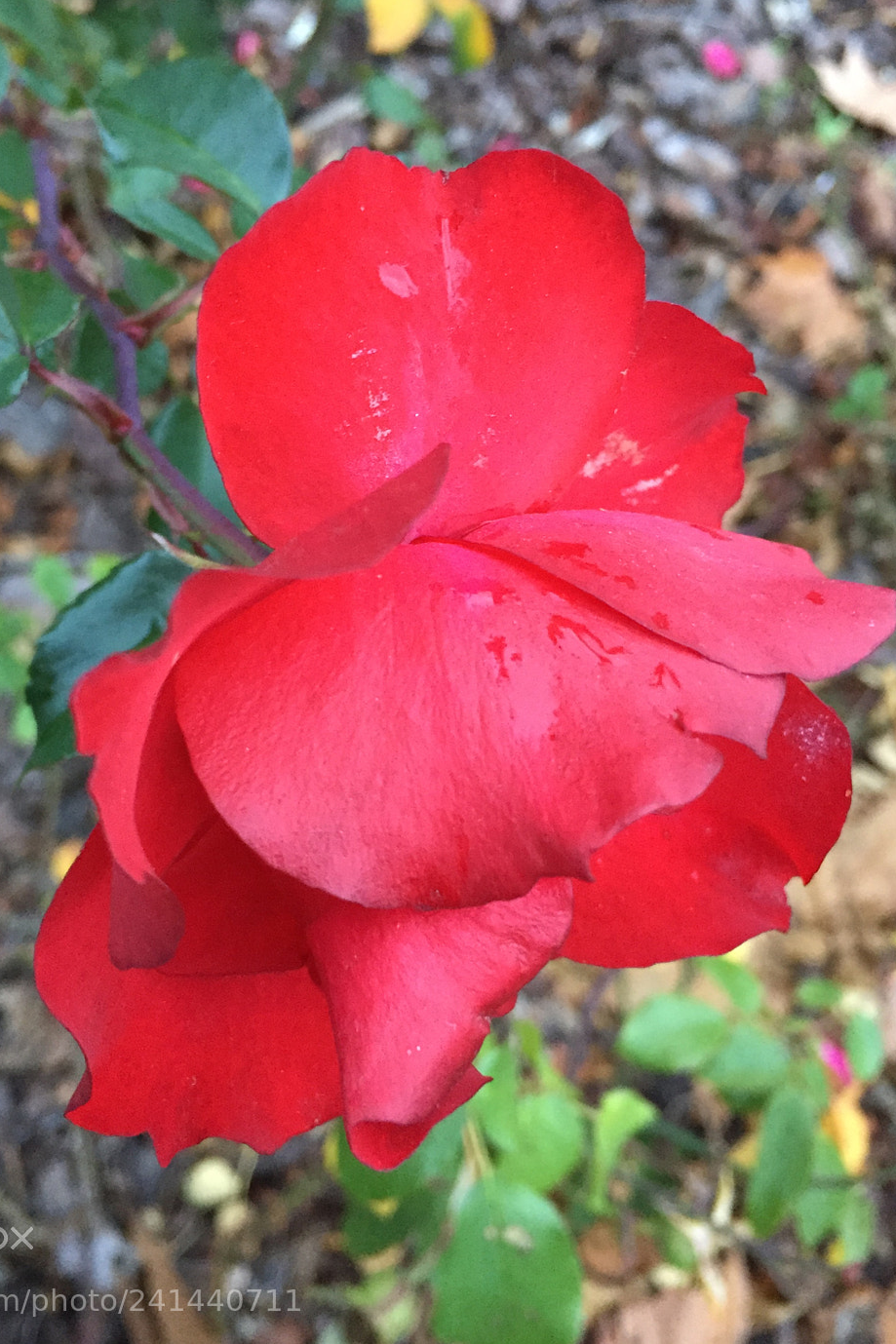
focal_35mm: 35
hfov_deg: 37.7
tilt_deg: -64.4
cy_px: 597
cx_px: 376
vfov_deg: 54.3
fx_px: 1307
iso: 250
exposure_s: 1/17
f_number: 2.2
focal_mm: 4.15
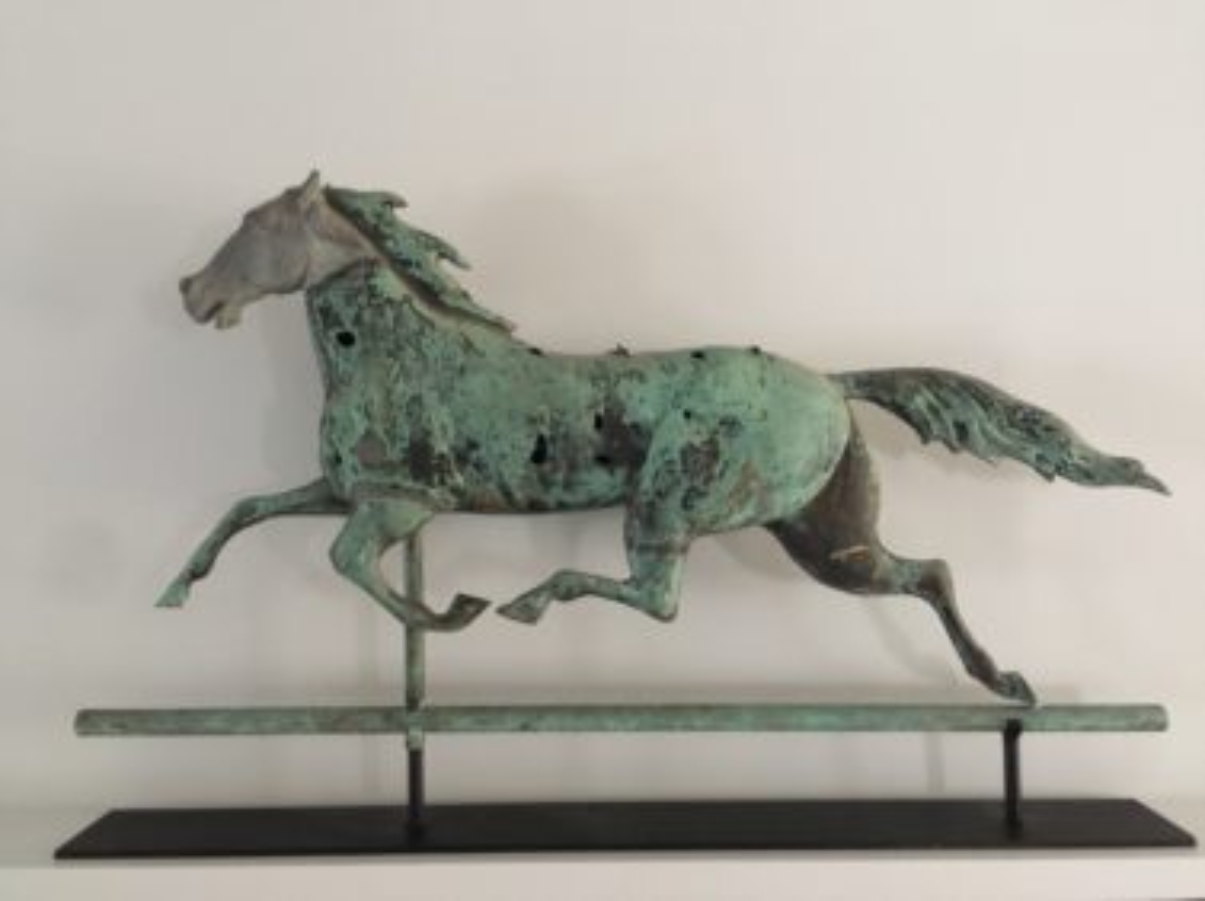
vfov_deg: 48.2
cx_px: 602
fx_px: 1009
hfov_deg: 61.7
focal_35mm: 29
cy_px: 450
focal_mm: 4.15
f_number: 2.2
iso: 100
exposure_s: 1/4
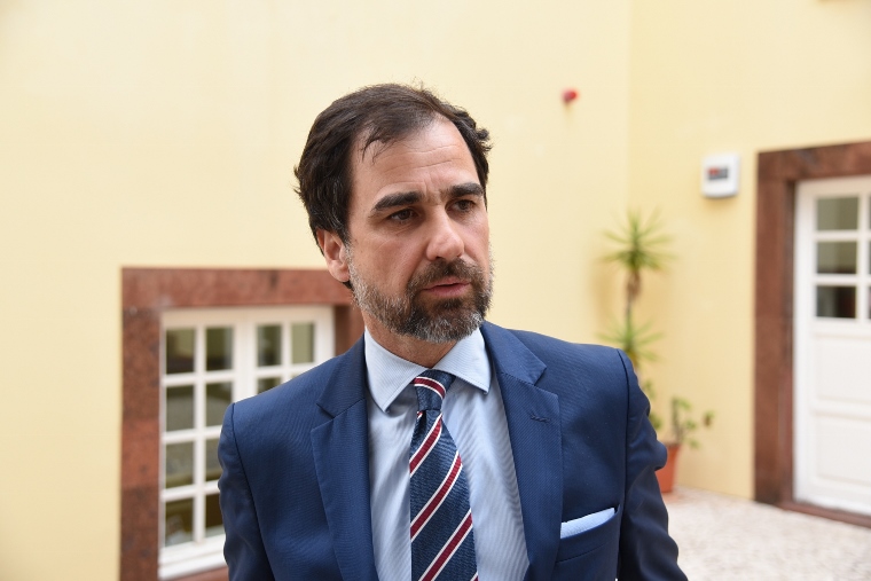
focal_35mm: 40
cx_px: 436
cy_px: 290
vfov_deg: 33.4
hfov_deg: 48.5
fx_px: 968
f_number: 4
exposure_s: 1/80
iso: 400
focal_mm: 40
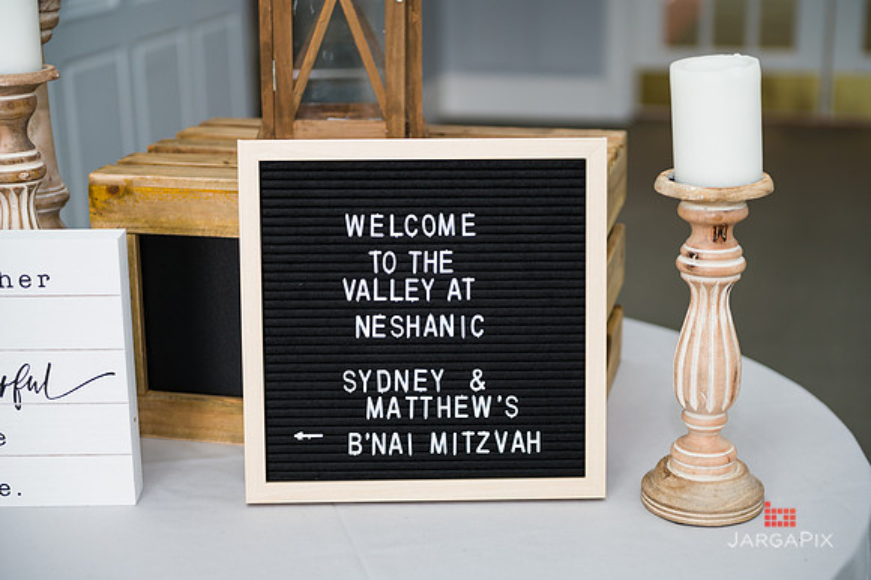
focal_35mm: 62
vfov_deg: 21.9
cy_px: 290
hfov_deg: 32.4
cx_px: 436
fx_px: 1499
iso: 200
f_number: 3.2
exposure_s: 1/200
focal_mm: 62
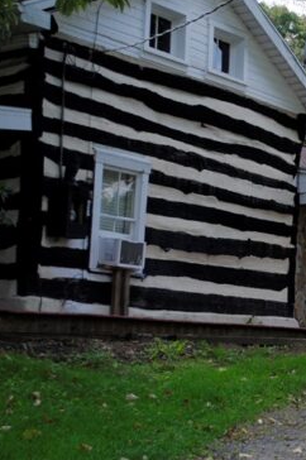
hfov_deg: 15.1
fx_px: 1099
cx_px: 396
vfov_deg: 23.6
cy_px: 294
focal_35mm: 86
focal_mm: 26
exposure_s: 1/160
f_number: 4.2
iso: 100
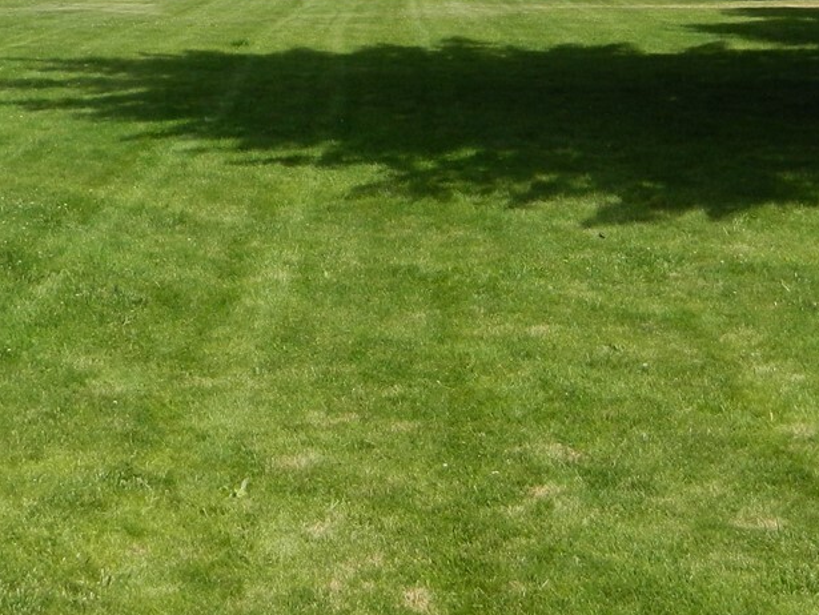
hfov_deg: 29.8
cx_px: 400
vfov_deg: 22.4
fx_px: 1539
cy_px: 145
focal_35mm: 65
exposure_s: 1/160
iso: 80
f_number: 8.7
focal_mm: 4.5
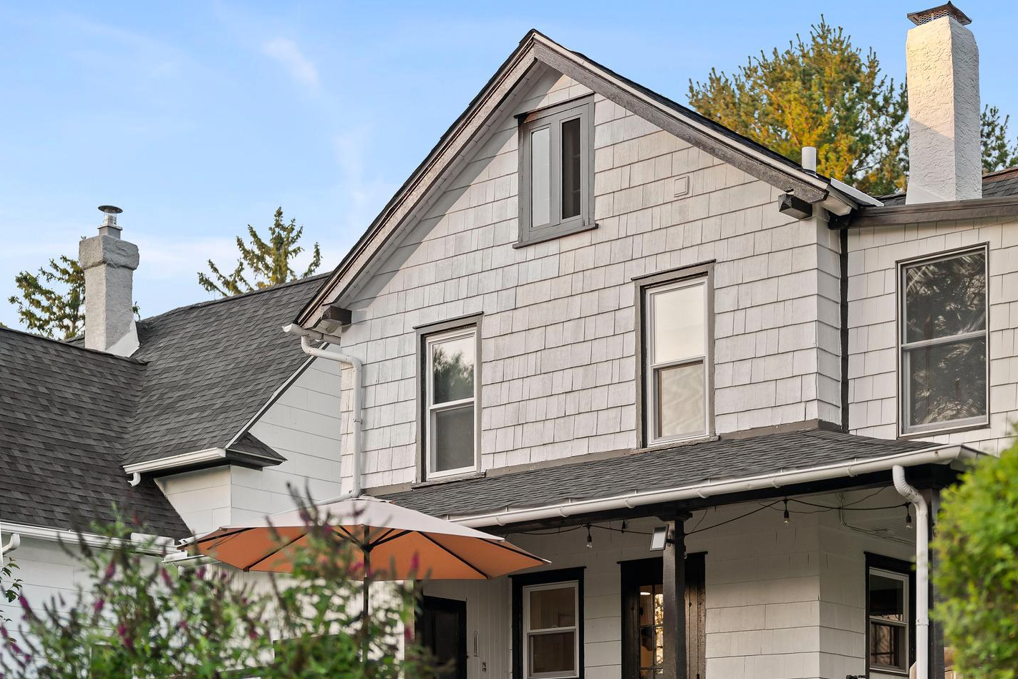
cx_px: 732
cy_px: 443
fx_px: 2036
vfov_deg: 18.9
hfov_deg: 27.8
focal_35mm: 72
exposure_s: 1/500
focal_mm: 50
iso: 250
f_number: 1.4
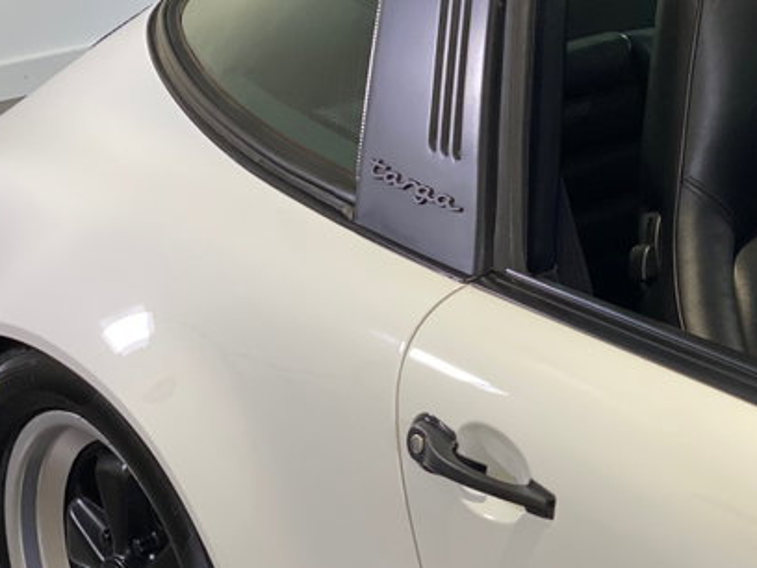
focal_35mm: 98
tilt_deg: -19.7
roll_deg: +1.2
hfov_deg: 19.6
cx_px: 692
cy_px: 252
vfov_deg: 15.1
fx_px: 2143
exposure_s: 1/40
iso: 200
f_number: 2
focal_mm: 6
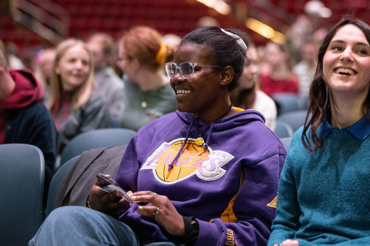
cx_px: 236
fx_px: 1428
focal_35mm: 139
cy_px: 87
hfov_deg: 14.7
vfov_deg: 9.9
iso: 5000
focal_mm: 105
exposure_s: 1/200
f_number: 2.8
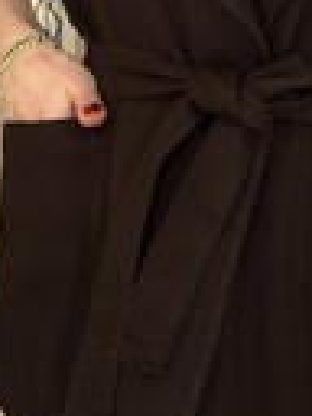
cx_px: 299
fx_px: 2404
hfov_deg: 7.4
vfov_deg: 9.8
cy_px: -21
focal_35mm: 200
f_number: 1.78
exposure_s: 1/293
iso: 80
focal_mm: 6.86
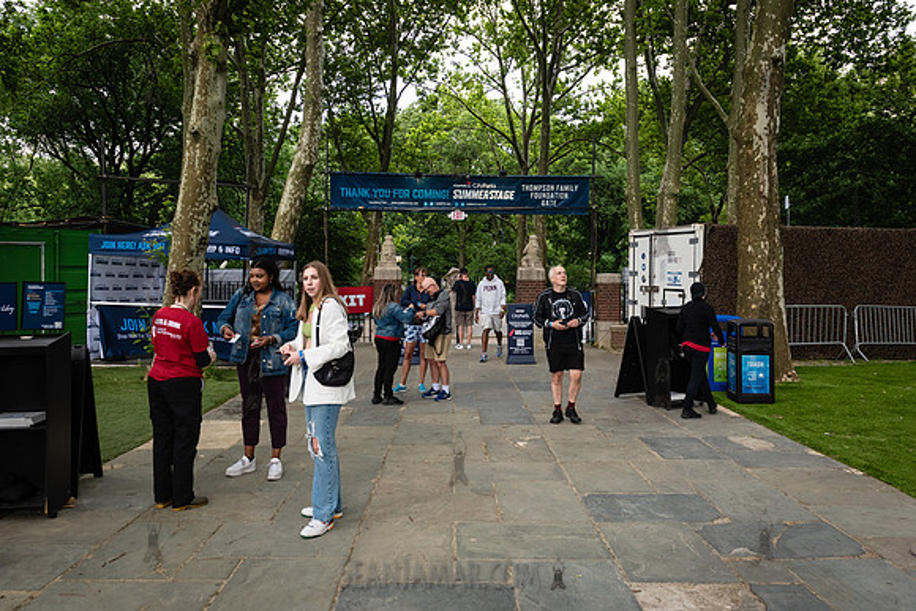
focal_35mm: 27
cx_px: 444
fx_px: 688
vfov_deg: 47.8
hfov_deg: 67.3
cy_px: 270
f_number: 4.5
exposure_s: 1/640
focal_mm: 24
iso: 640
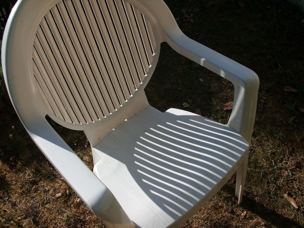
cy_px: 114
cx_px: 152
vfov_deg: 39.7
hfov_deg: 51.4
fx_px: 316
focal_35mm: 36
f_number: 7.3
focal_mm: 6.3
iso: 64
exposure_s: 1/320
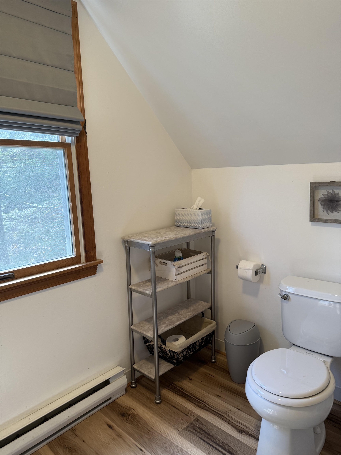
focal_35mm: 24
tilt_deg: -9.3
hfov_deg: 56.8
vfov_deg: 71.6
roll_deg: +1.3
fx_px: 315
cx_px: 170
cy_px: 228
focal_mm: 6.76
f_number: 1.78
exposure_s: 1/60
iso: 125
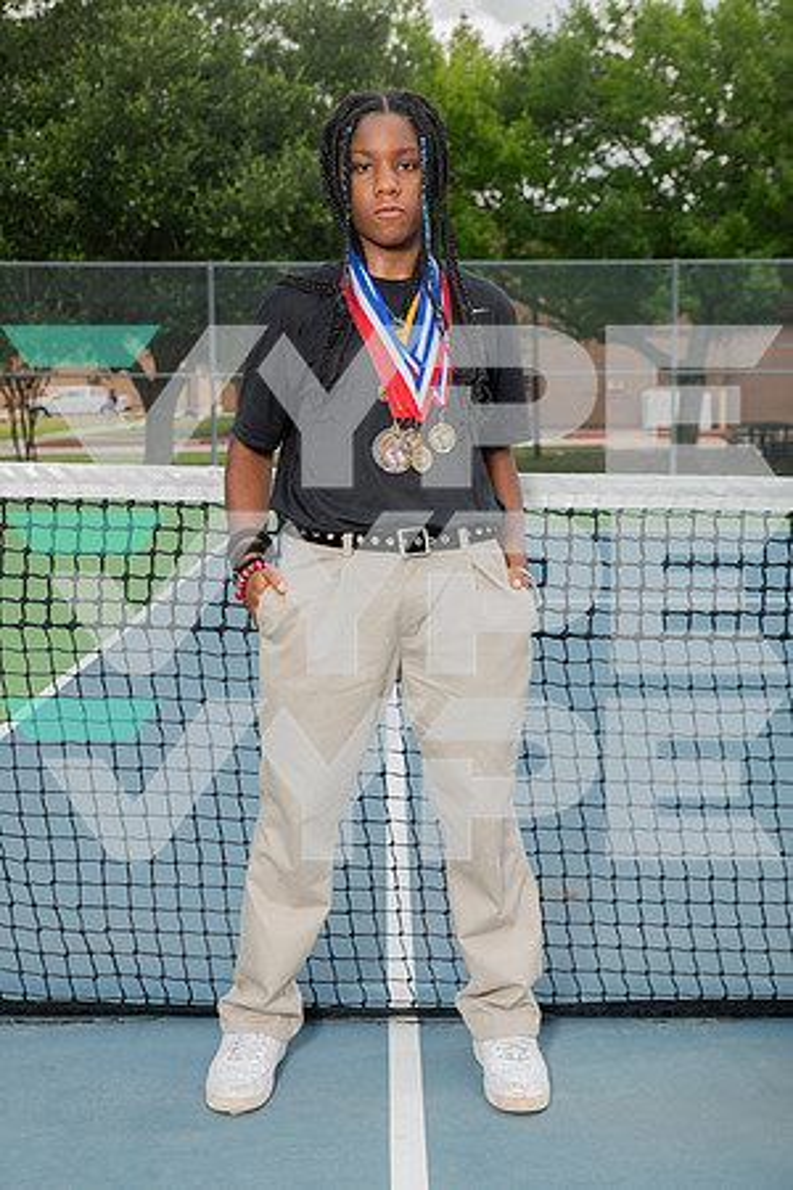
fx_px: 1586
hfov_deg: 28.1
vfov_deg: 41.1
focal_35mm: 48
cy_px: 595
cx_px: 396
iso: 100
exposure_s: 1/250
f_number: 6.3
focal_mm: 48
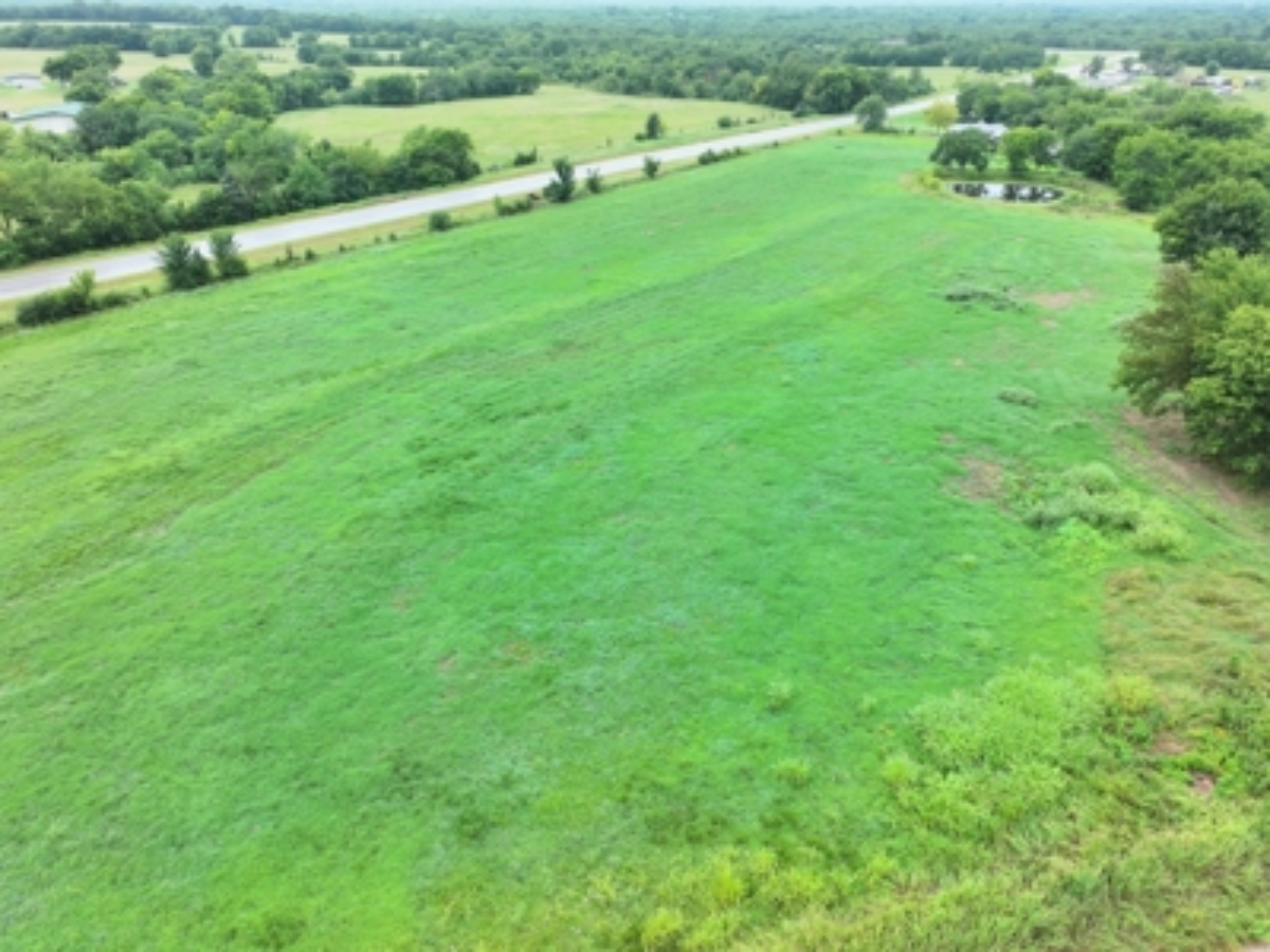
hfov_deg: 71.6
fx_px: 881
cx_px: 635
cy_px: 476
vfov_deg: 56.8
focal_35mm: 24
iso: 380
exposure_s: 1/500
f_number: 2.8
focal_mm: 12.29
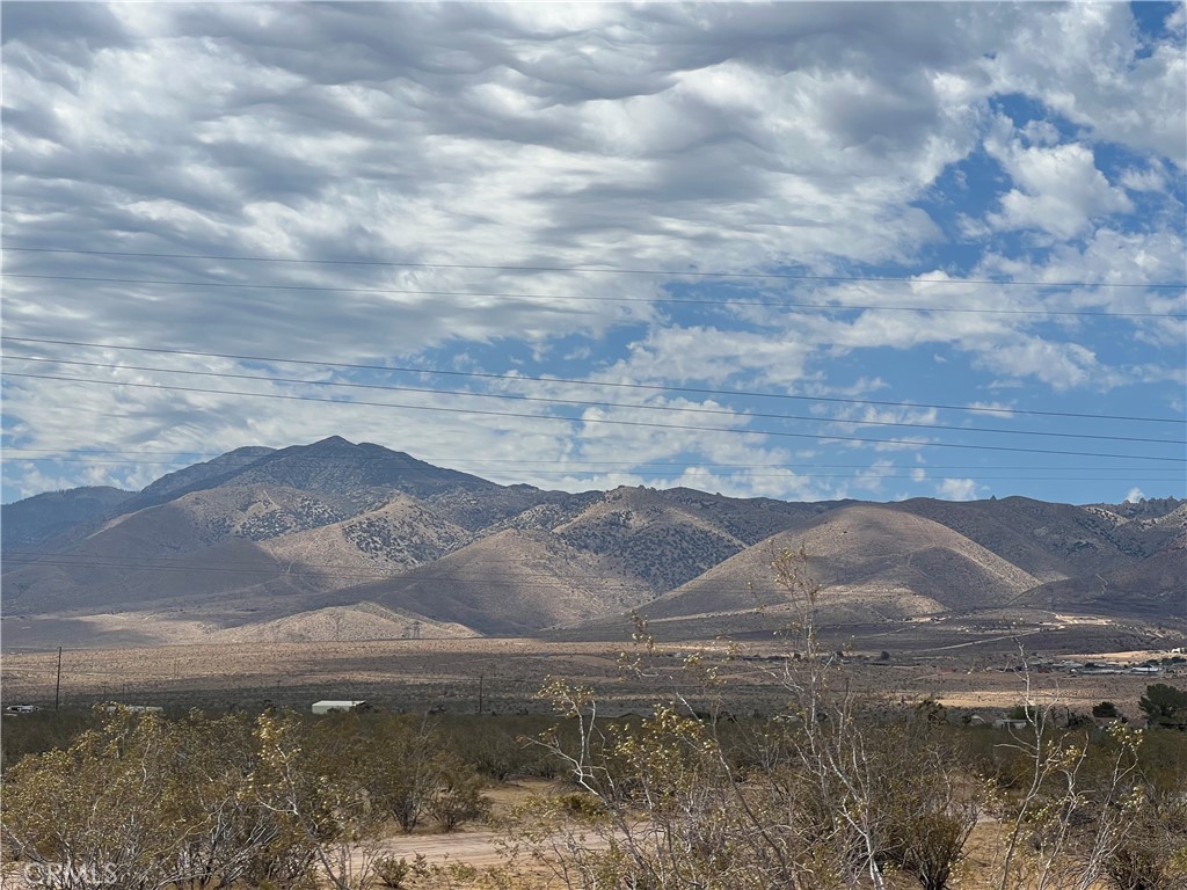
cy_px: 445
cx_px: 594
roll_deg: -2.5
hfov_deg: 25.3
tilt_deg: +7.1
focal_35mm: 77
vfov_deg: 19.1
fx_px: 2640
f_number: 2.8
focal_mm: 9
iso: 32
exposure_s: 1/1845
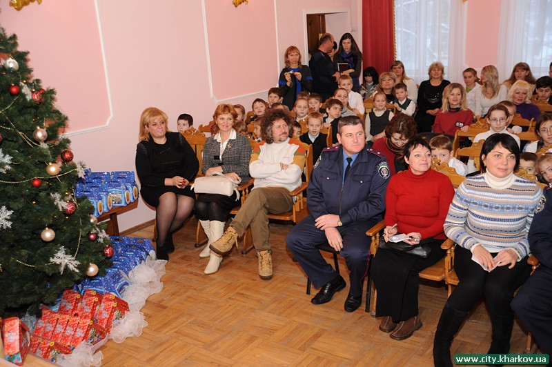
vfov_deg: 35.0
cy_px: 184
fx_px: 582
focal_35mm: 38
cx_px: 276
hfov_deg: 50.7
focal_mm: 38
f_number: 3.2
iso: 640
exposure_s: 1/160
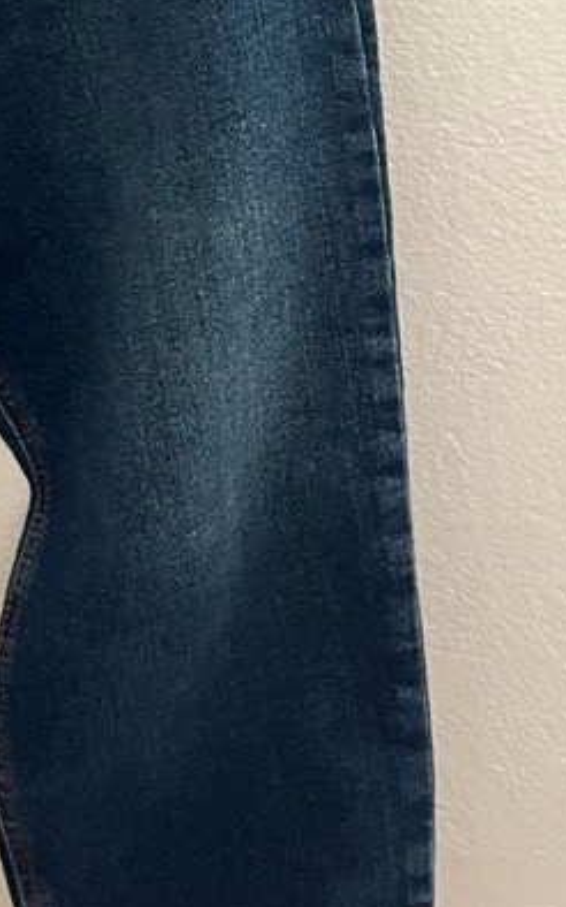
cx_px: -177
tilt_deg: -17.4
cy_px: -193
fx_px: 1729
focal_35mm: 70
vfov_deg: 26.1
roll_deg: +4.4
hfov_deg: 17.4
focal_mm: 5.1
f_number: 1.6
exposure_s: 1/36
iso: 640
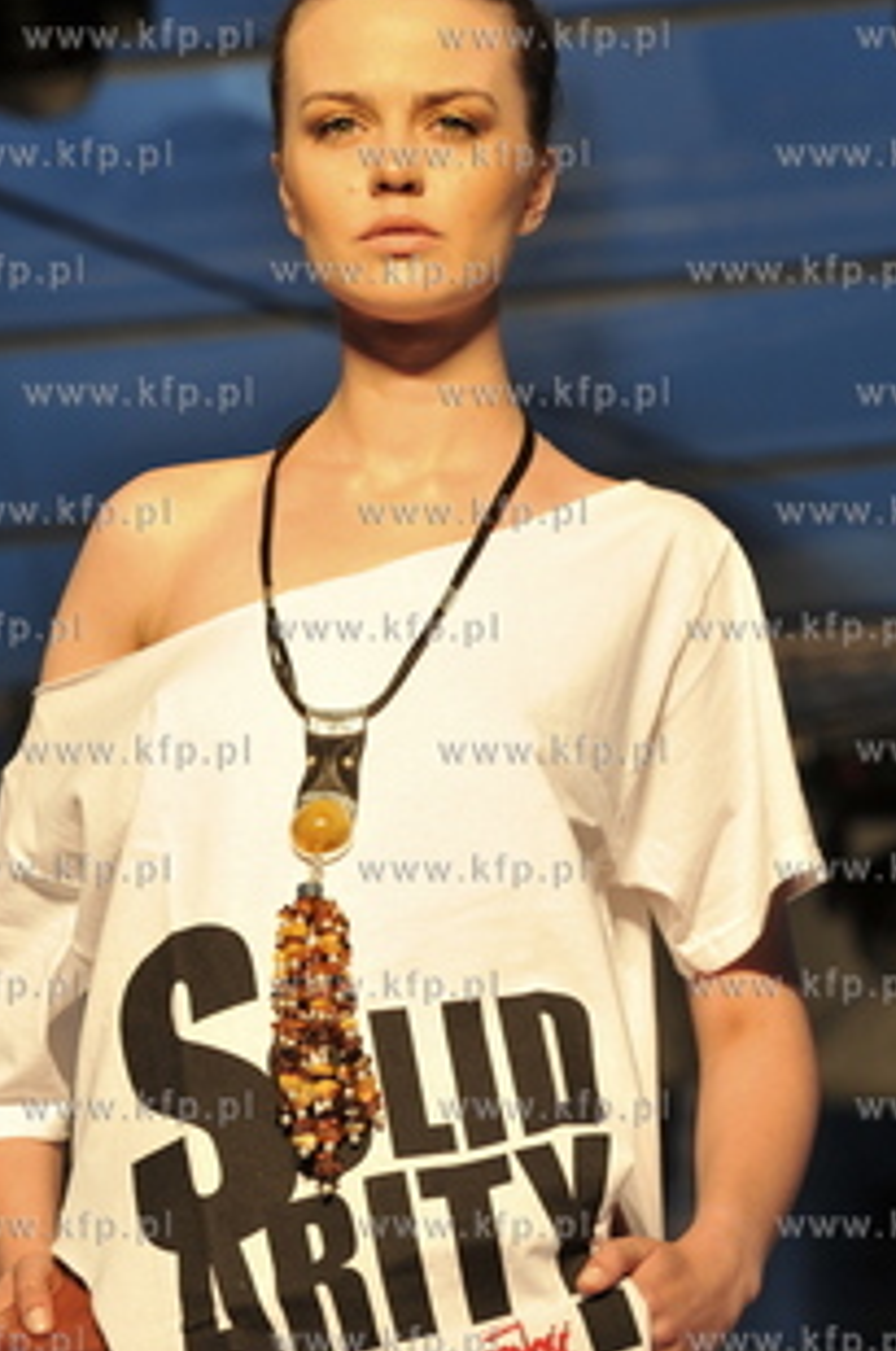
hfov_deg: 5.9
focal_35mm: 233
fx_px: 8727
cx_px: 415
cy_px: 743
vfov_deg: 8.8
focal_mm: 180
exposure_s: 1/250
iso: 1000
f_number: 9
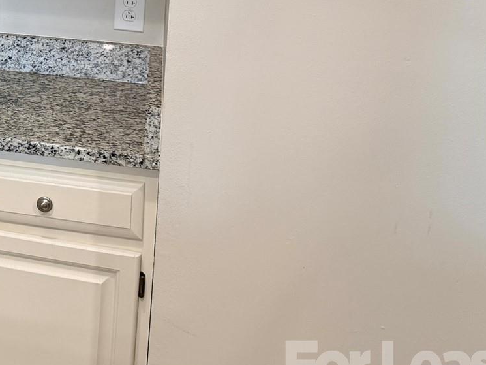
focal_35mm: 66
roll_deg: -0.7
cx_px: -132
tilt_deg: -9.6
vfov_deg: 21.2
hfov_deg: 25.6
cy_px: -33
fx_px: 927
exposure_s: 1/60
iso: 160
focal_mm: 6.76
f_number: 1.78
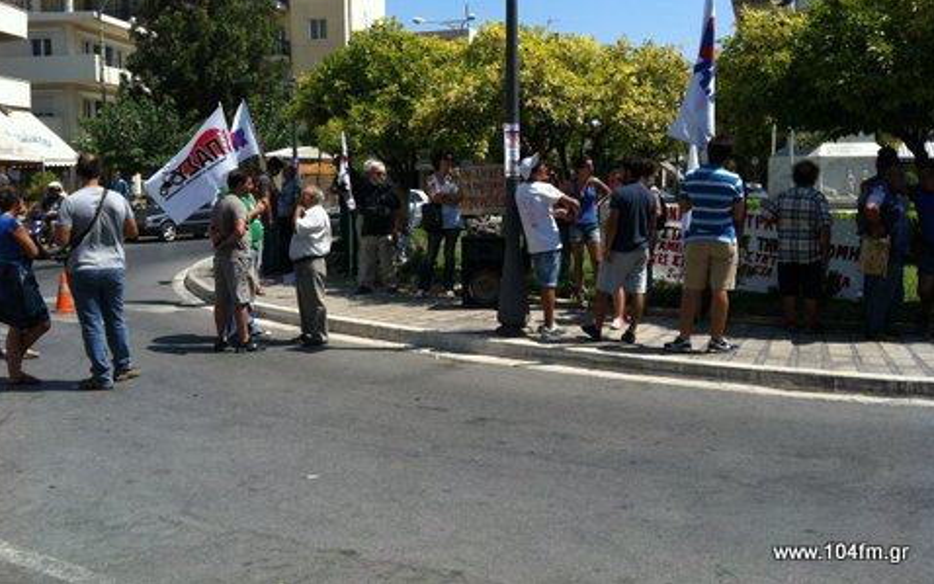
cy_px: 232
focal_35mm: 38
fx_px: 967
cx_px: 463
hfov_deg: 51.5
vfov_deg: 33.5
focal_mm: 3.85
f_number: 2.8
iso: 80
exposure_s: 1/1237
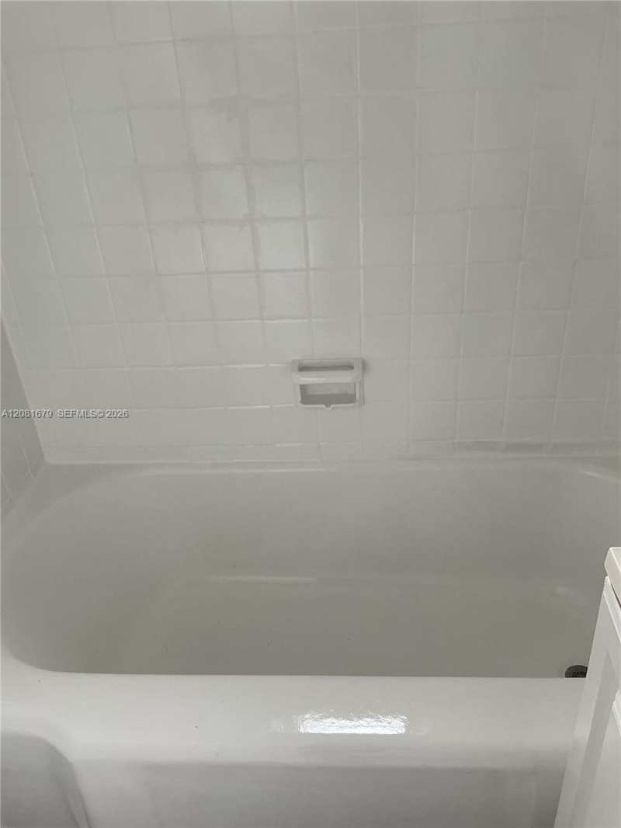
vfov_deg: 61.6
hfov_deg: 48.2
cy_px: 414
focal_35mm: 29
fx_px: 693
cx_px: 310
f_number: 1.8
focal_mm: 3
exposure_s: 1/120
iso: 32
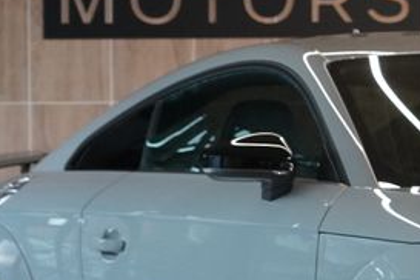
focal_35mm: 259
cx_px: 537
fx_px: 3021
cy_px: 207
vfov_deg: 5.3
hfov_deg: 7.9
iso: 5000
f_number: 5.6
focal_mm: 69
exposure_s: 1/160
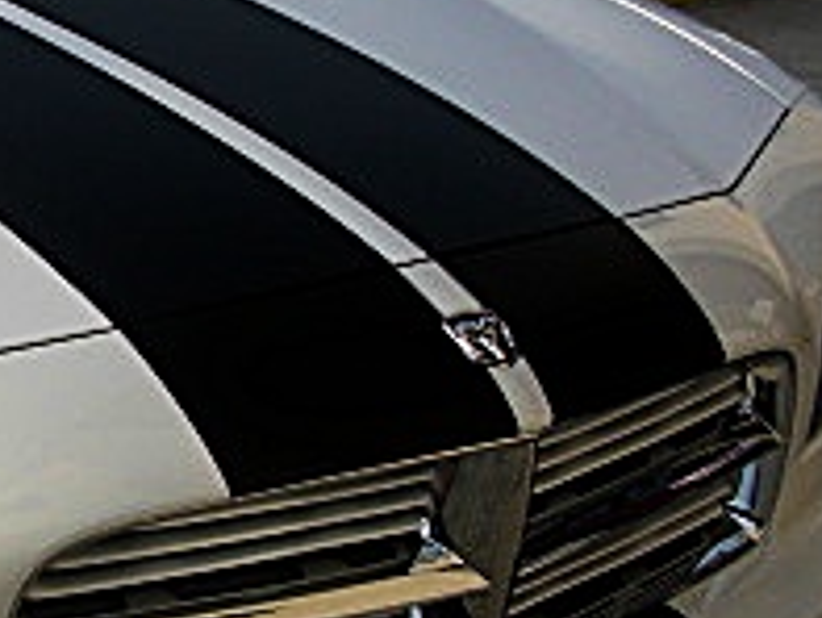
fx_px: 2780
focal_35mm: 117
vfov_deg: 12.7
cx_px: -225
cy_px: 334
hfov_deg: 16.0
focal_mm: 6.3
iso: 50
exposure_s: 1/640
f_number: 2.8
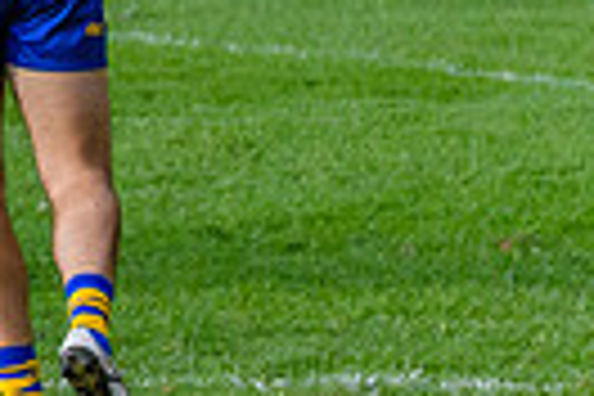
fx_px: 20079
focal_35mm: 1217
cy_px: -566
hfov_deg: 1.7
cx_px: -1464
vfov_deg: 1.1
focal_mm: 150
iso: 1400
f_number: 5
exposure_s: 1/1600
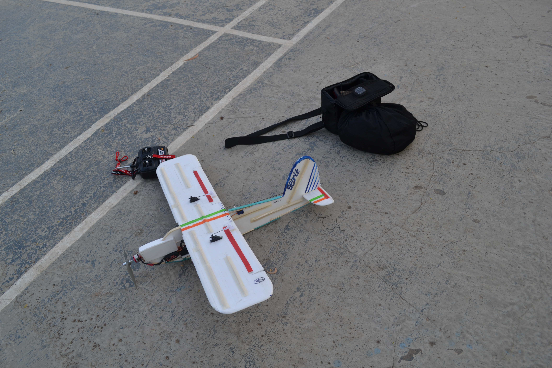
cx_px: 276
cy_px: 184
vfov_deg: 43.6
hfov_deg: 61.9
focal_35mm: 30
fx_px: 460
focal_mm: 20
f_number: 5.6
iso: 100
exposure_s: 1/125
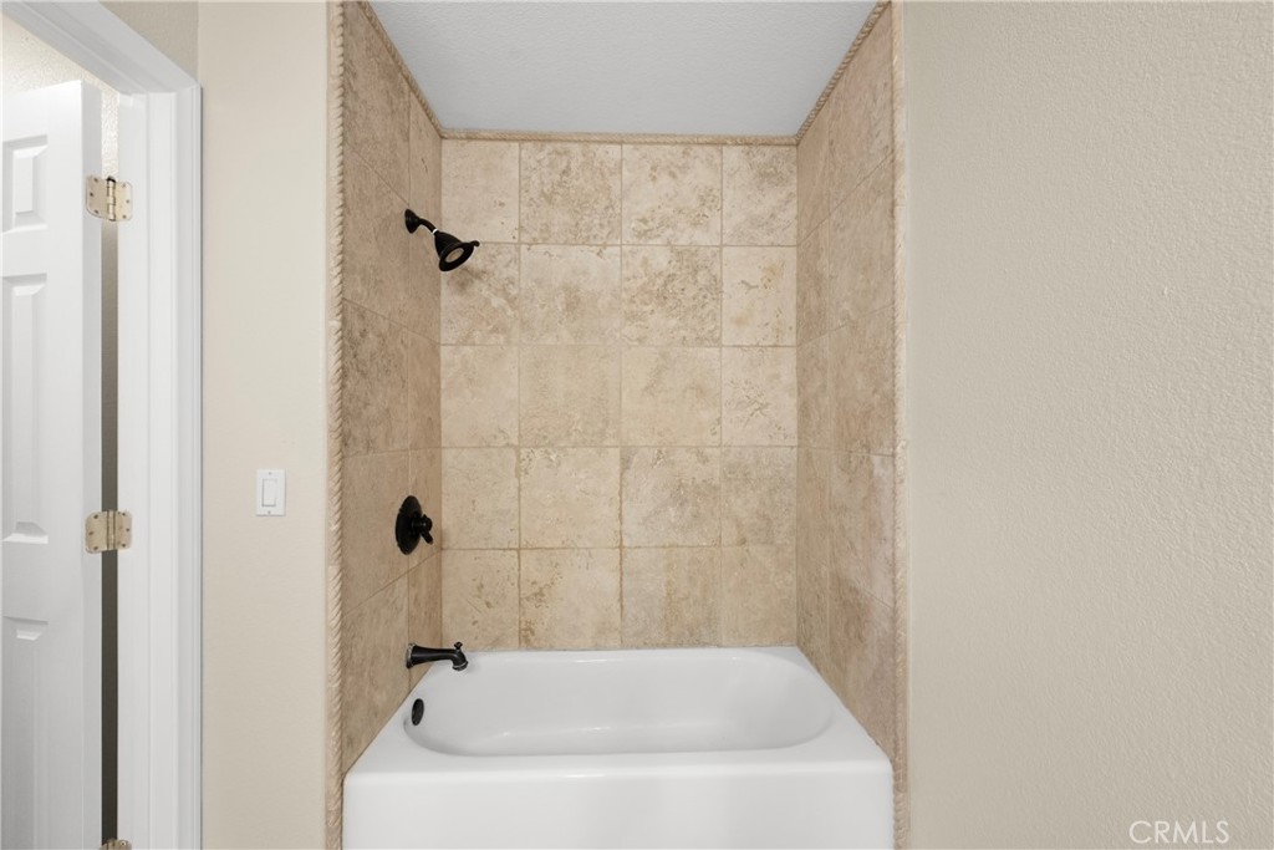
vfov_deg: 81.2
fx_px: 495
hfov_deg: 104.2
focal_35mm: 14
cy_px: 425
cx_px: 637
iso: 1600
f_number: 8
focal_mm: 14
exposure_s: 1/2
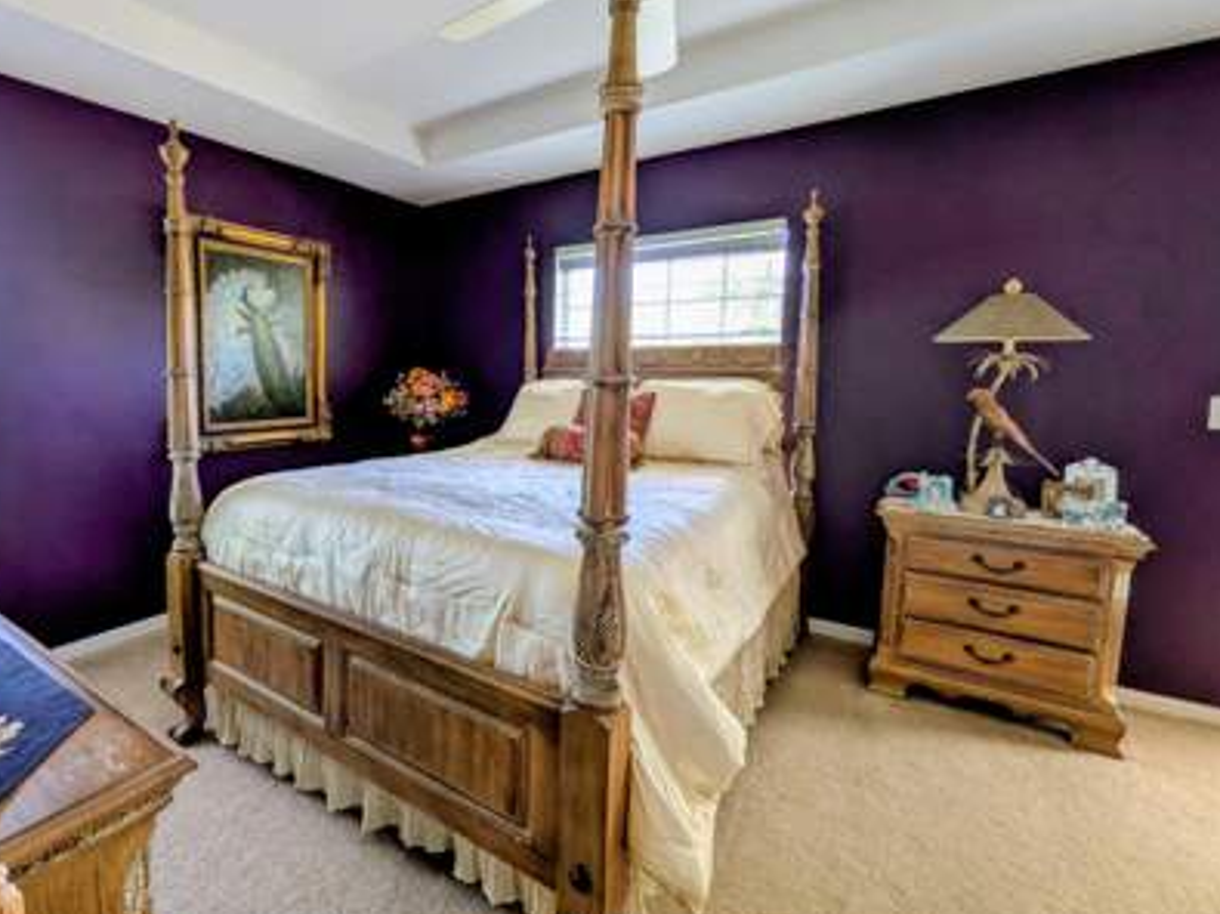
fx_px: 599
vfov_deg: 74.6
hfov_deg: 90.0
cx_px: 494
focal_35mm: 17
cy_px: 429
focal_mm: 1.83
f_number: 2.2
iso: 60
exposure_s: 1/120
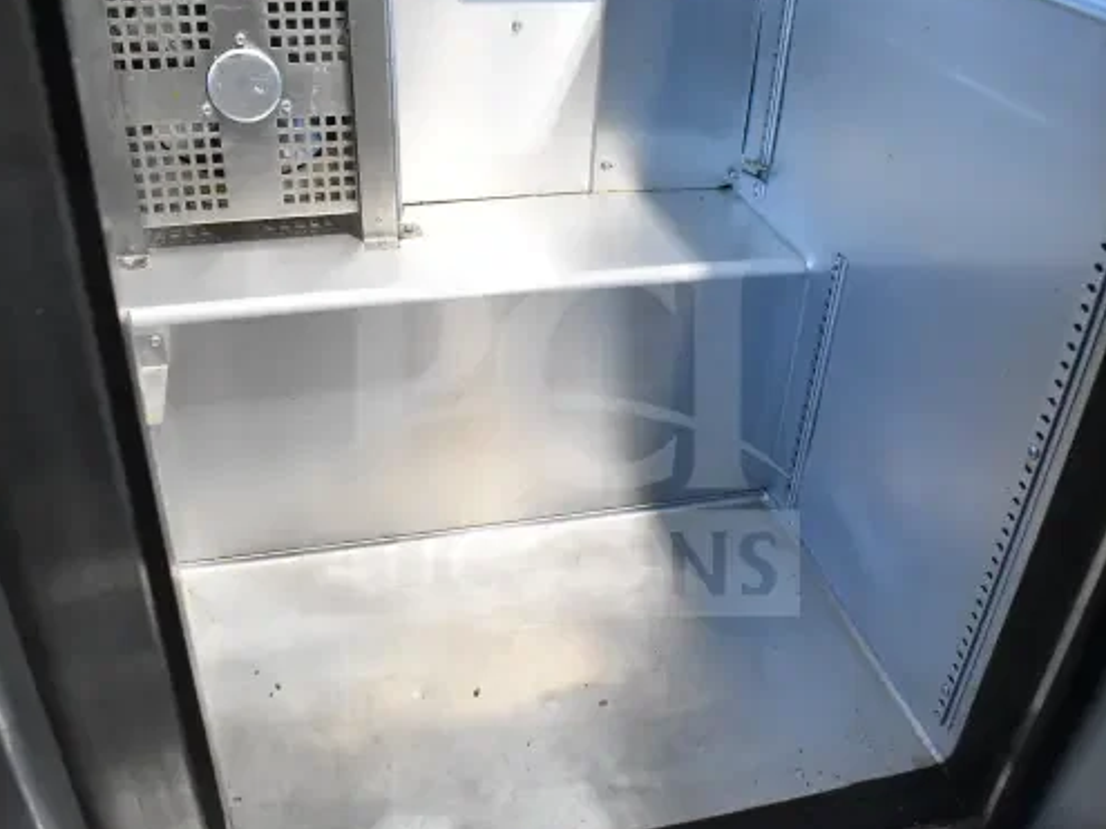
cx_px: 547
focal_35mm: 32
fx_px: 1022
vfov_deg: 44.1
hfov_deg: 56.8
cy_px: 439
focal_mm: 18
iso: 6400
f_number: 5.6
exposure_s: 1/125
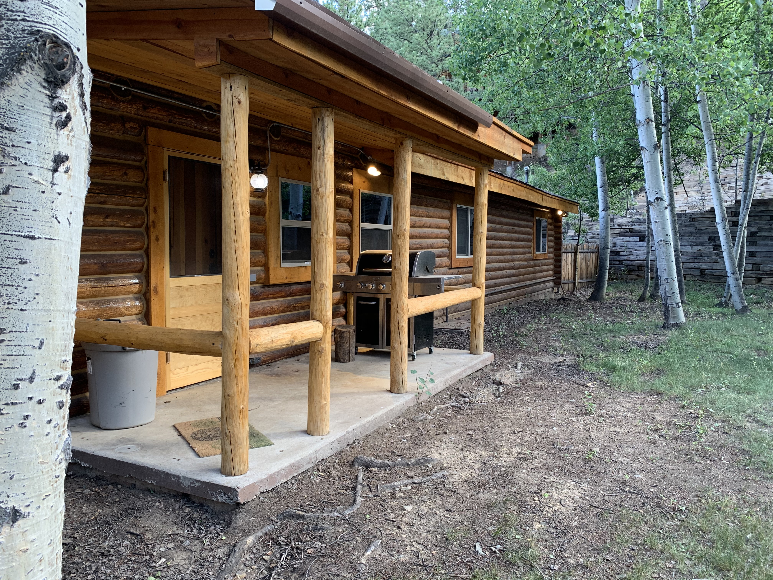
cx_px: 386
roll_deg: +0.2
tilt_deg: -4.5
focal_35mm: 26
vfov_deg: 53.1
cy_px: 290
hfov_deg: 67.3
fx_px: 581
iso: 64
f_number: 1.8
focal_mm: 4.25
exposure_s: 1/122
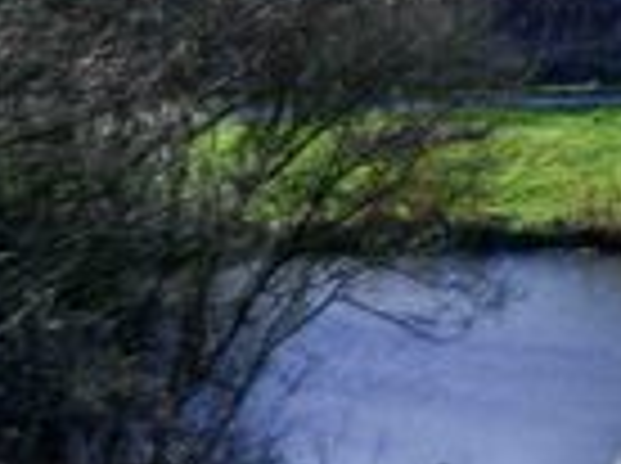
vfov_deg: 4.9
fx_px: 5373
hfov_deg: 6.0
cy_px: -331
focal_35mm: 300
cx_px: 2106
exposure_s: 1/400
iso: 200
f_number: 8
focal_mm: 42
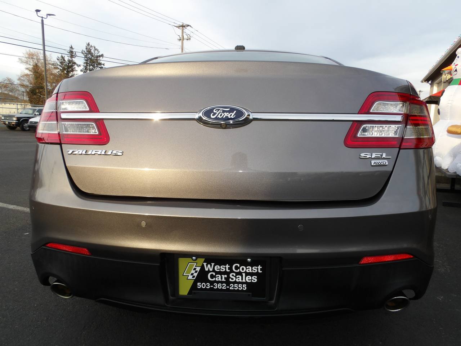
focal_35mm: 23
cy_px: 173
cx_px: 230
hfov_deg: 73.9
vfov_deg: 58.9
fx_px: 306
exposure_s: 1/126
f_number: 4.1
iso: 100
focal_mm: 4.2
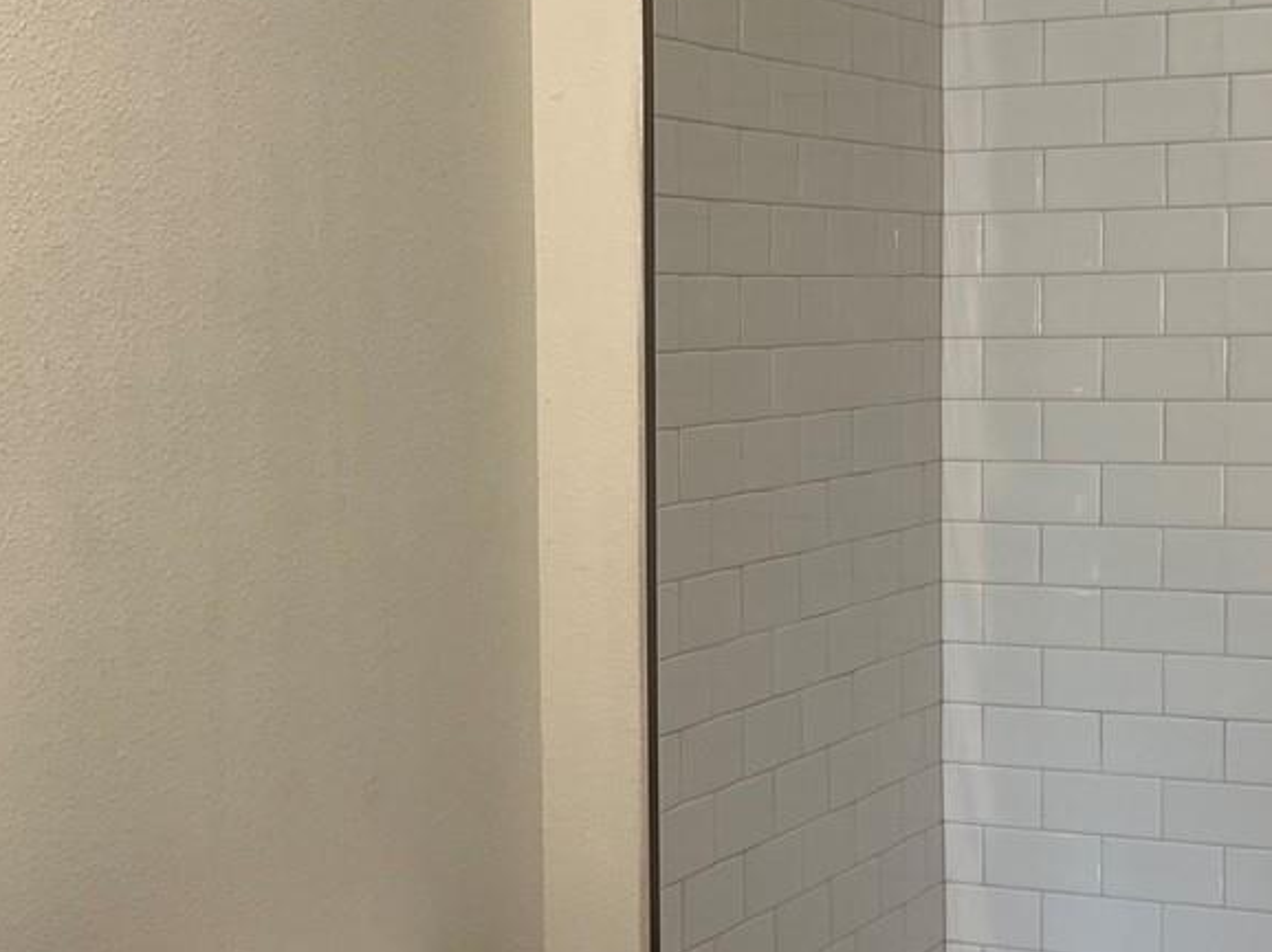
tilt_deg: -5.8
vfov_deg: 20.4
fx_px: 2645
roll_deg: +1.4
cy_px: 512
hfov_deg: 27.0
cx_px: 731
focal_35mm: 72
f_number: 1.6
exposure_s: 1/60
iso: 80
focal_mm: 5.1
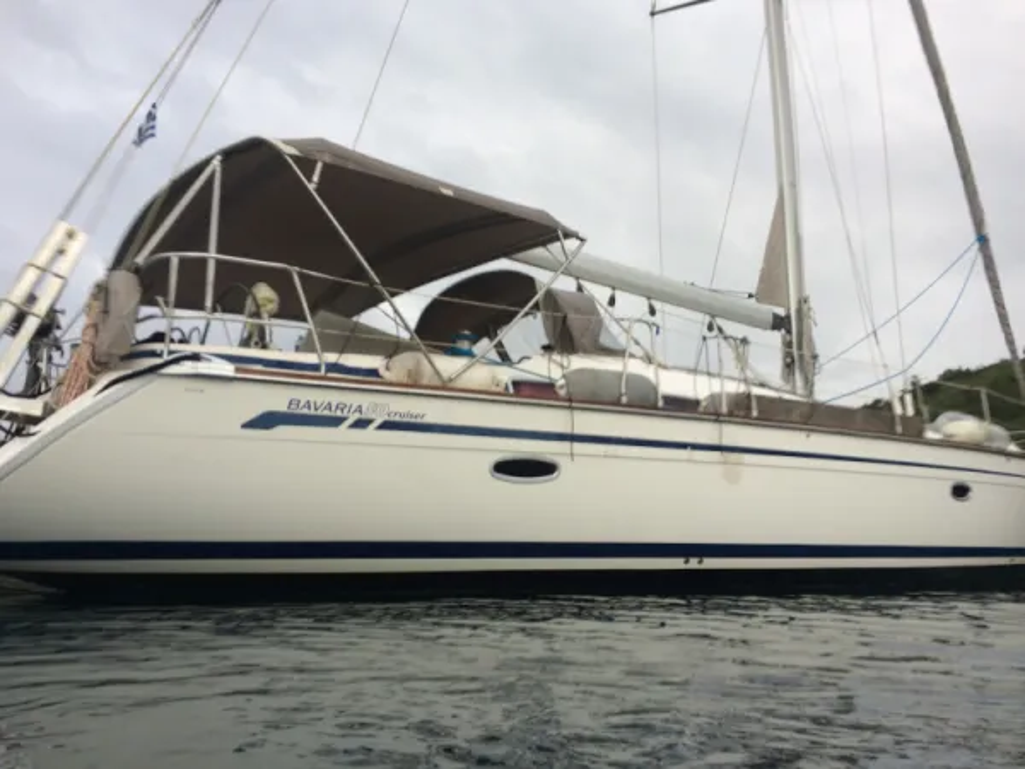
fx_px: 859
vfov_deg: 48.2
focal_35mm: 29
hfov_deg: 61.7
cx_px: 512
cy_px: 384
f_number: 2.2
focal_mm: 4.15
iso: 32
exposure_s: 1/175
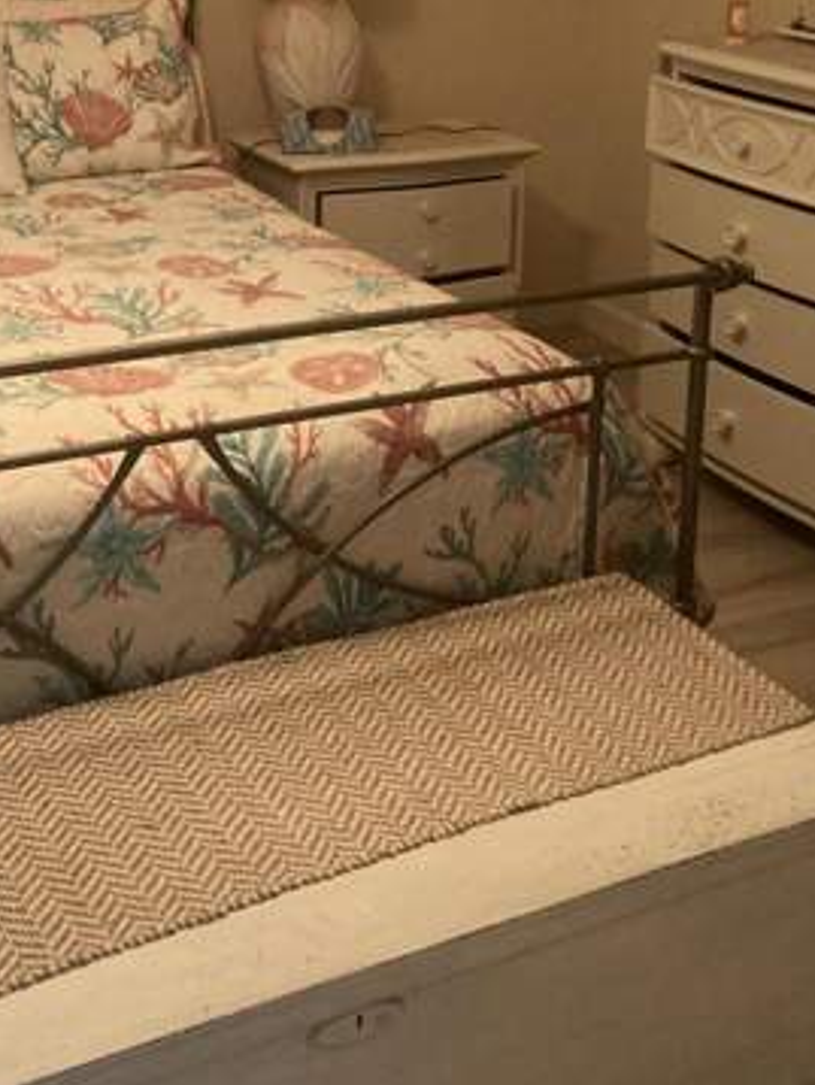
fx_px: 1568
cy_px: 191
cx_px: 403
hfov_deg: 29.1
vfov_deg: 36.6
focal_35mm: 50
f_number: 1.8
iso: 400
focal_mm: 3.99
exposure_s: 1/30
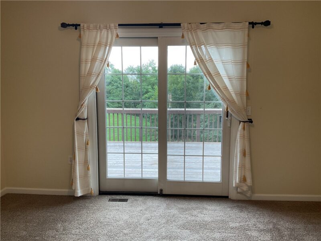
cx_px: 160
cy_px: 120
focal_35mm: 29
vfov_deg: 48.2
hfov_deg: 61.7
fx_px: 269
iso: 50
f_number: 1.8
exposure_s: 1/120
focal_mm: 3
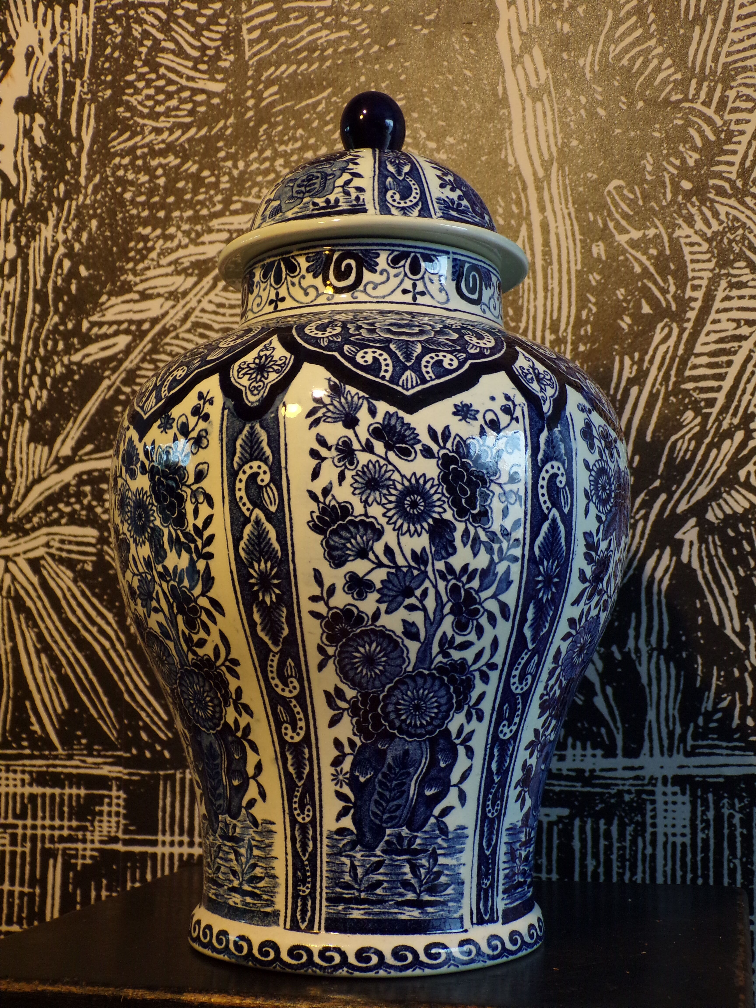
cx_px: 378
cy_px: 504
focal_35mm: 42
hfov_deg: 34.3
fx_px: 1223
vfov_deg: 44.8
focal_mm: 7.6
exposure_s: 1/20
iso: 200
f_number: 3.4
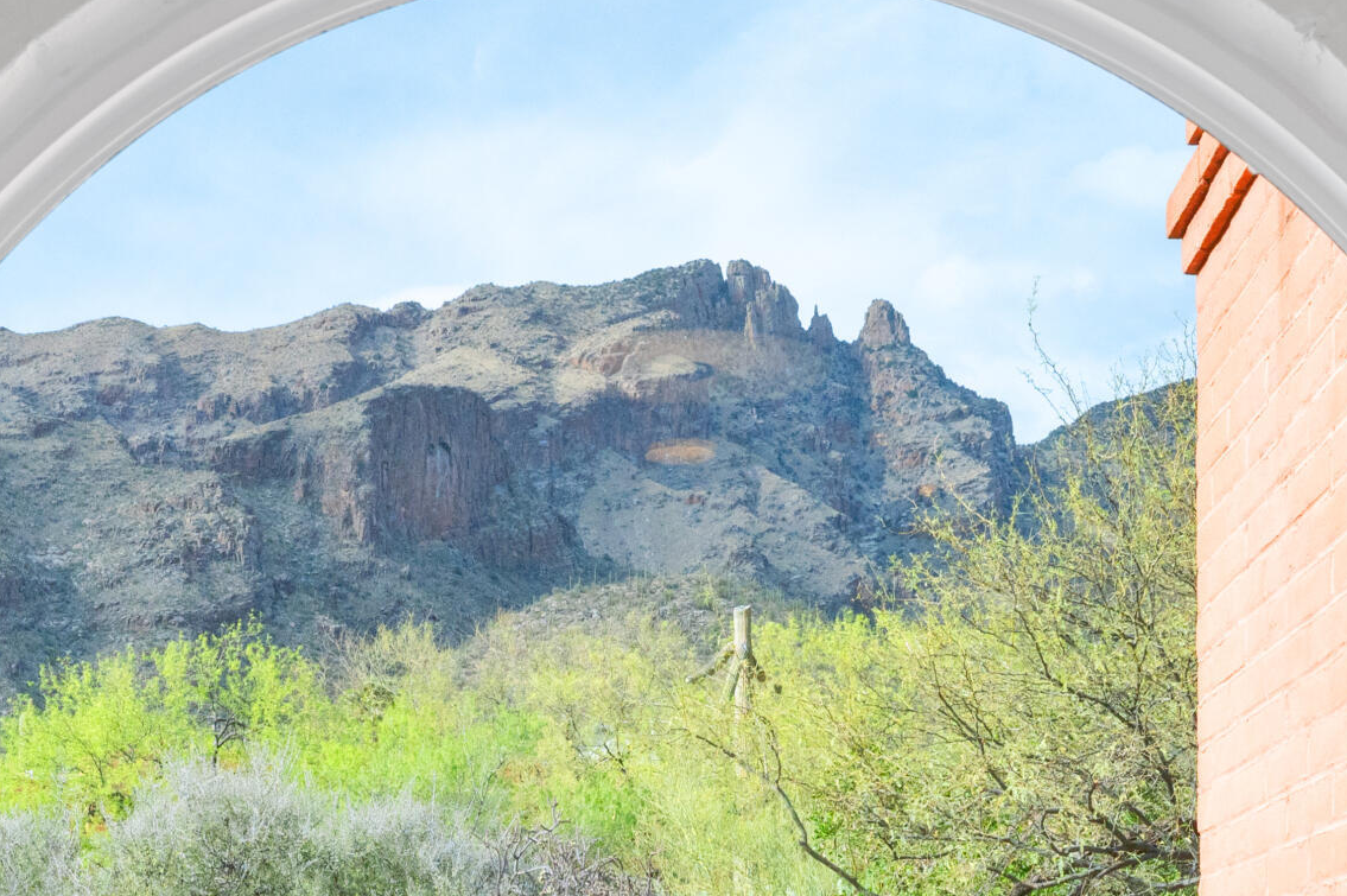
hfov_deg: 27.4
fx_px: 2767
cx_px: 675
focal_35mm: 74
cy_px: 998
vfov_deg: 17.7
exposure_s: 1/40
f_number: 22
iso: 800
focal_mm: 28
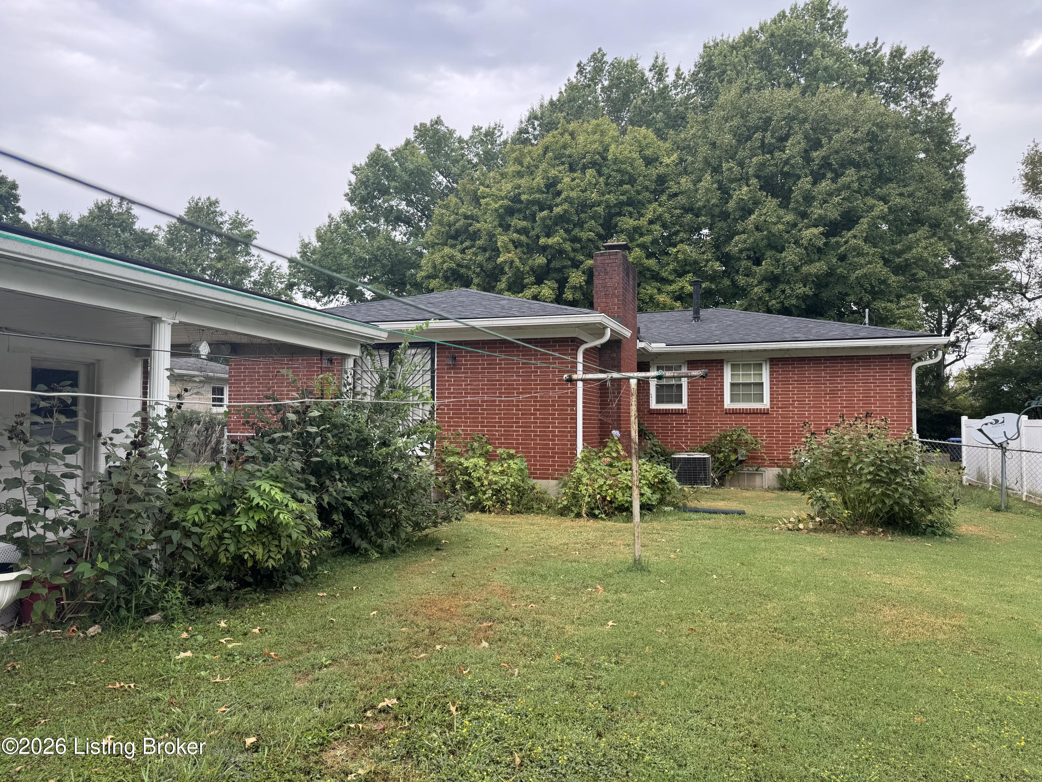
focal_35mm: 24
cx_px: 521
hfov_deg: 71.6
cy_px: 391
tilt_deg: +2.3
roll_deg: +0.1
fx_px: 722
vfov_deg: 56.8
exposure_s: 1/562
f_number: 1.78
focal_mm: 6.76
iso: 80
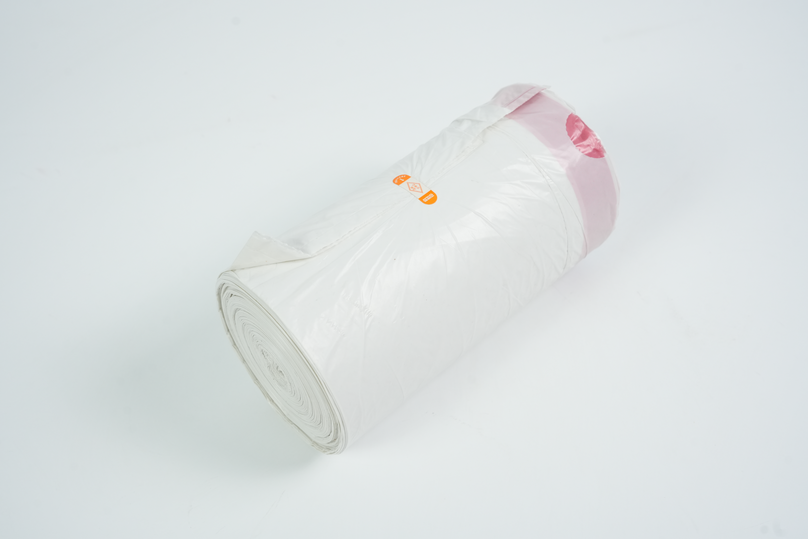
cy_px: 270
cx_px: 404
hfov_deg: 42.7
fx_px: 1032
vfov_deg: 29.2
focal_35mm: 46
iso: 1600
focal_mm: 46
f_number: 8
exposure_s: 1/320
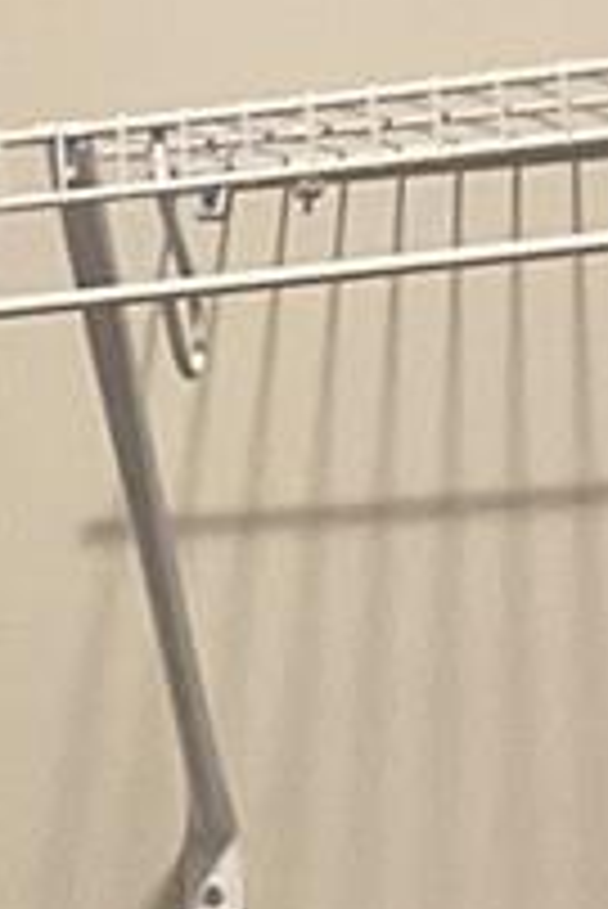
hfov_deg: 5.9
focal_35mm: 229
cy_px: 1548
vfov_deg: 8.7
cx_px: -545
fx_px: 5791
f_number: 1.8
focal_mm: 3
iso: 80
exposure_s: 1/60
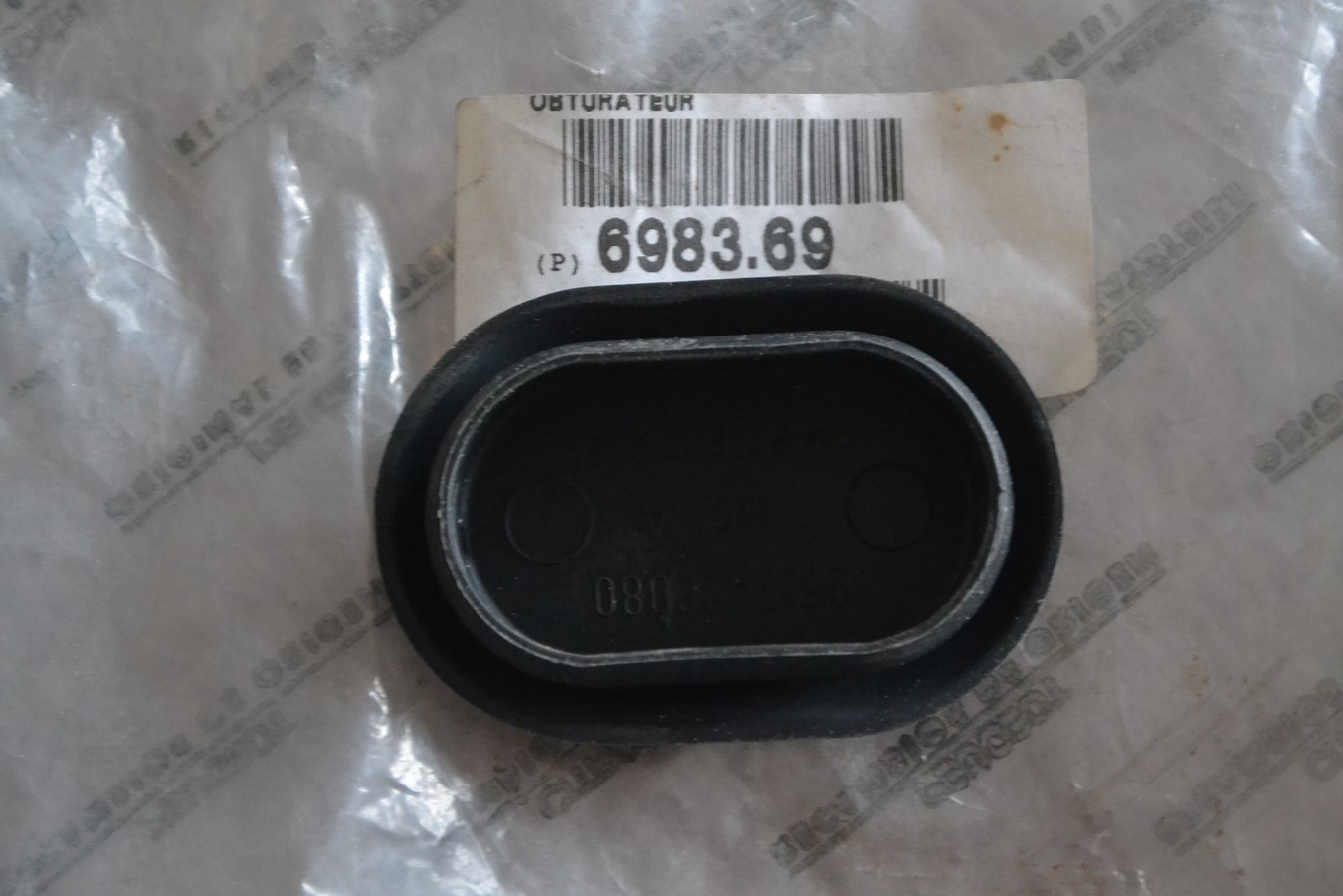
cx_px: 672
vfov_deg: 16.6
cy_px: 448
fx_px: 3077
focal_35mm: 82
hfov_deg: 24.6
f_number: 5.6
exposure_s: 1/25
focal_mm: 55
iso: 3200
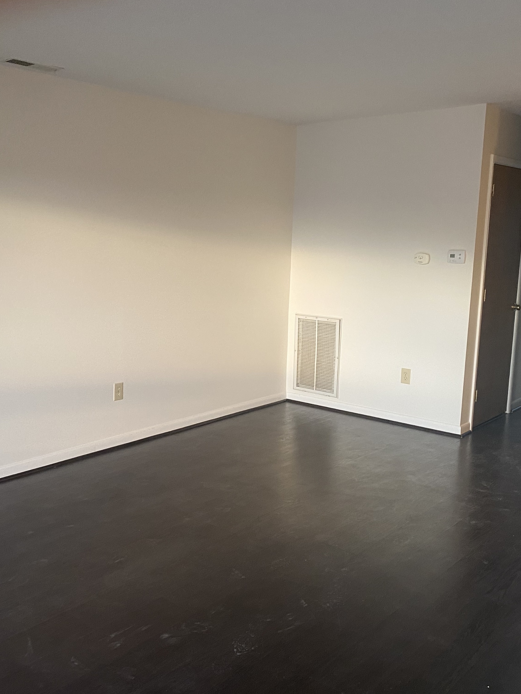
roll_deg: -0.4
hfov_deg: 40.6
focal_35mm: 35
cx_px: 218
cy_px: 347
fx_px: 702
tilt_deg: -10.6
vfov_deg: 52.6
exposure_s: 1/60
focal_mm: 4.25
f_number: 1.8
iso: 200
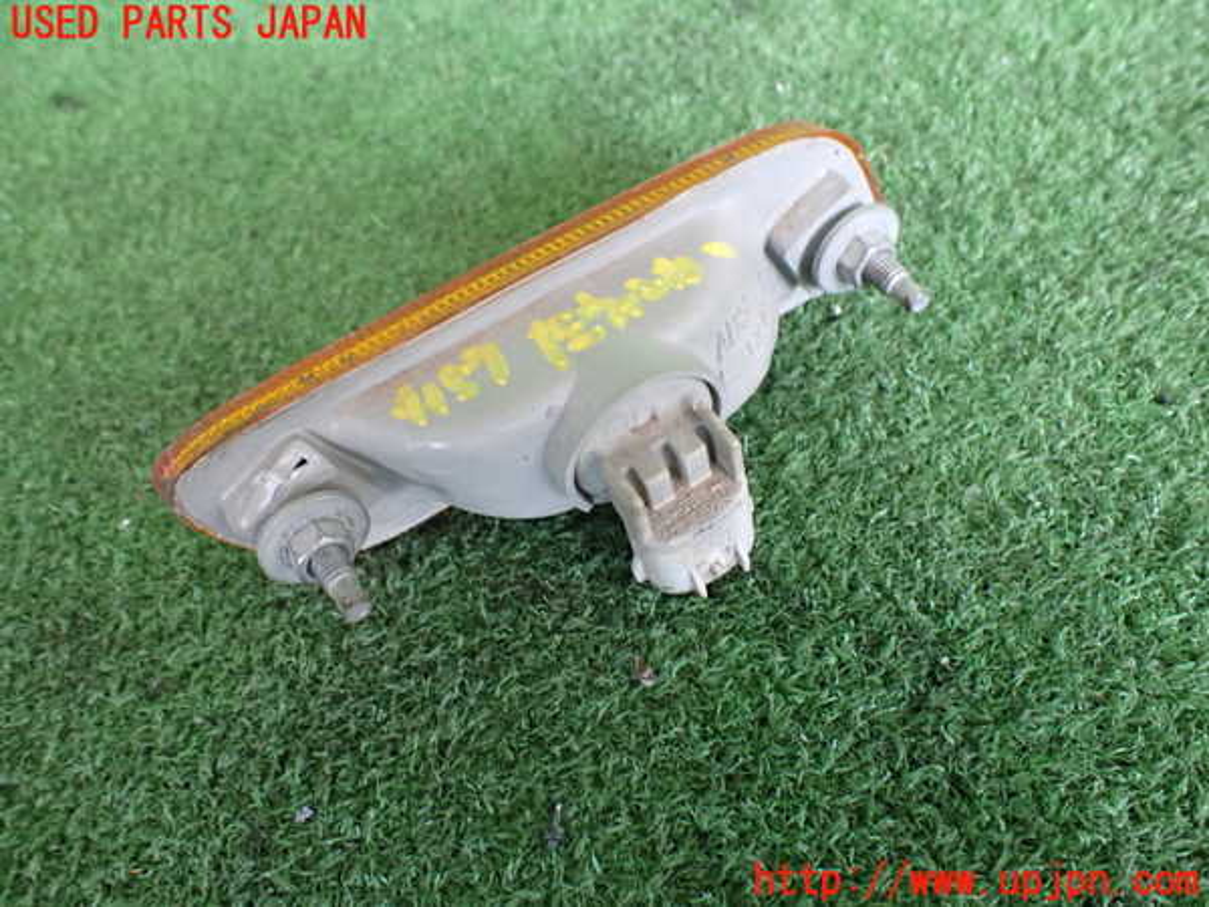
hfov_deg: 60.0
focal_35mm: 30
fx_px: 1048
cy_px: 454
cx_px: 604
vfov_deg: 46.8
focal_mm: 5.4
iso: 800
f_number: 2.3
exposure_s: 1/60
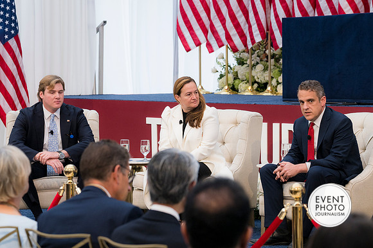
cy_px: 124
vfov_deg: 10.6
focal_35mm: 129
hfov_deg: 15.9
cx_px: 186
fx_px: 1336
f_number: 4
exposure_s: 1/160
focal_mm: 86
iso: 400
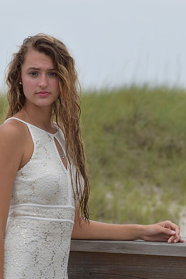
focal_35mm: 229
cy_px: 146
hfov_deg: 6.0
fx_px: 1773
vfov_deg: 9.0
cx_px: 85
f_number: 8
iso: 200
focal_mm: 125
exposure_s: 1/250
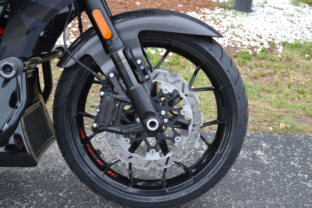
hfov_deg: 36.9
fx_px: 468
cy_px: 104
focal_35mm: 54
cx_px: 156
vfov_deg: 25.1
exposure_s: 1/125
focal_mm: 36
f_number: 5.6
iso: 320
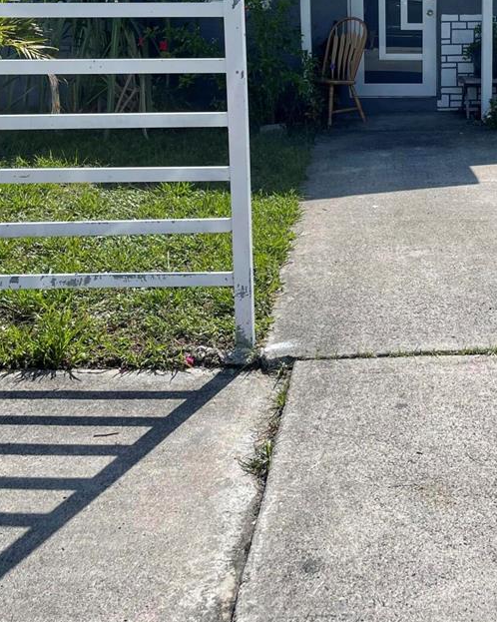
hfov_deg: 30.7
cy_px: 110
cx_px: 444
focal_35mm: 47
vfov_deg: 37.9
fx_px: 865
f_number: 1.6
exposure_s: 1/4902
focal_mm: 5.1
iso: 32
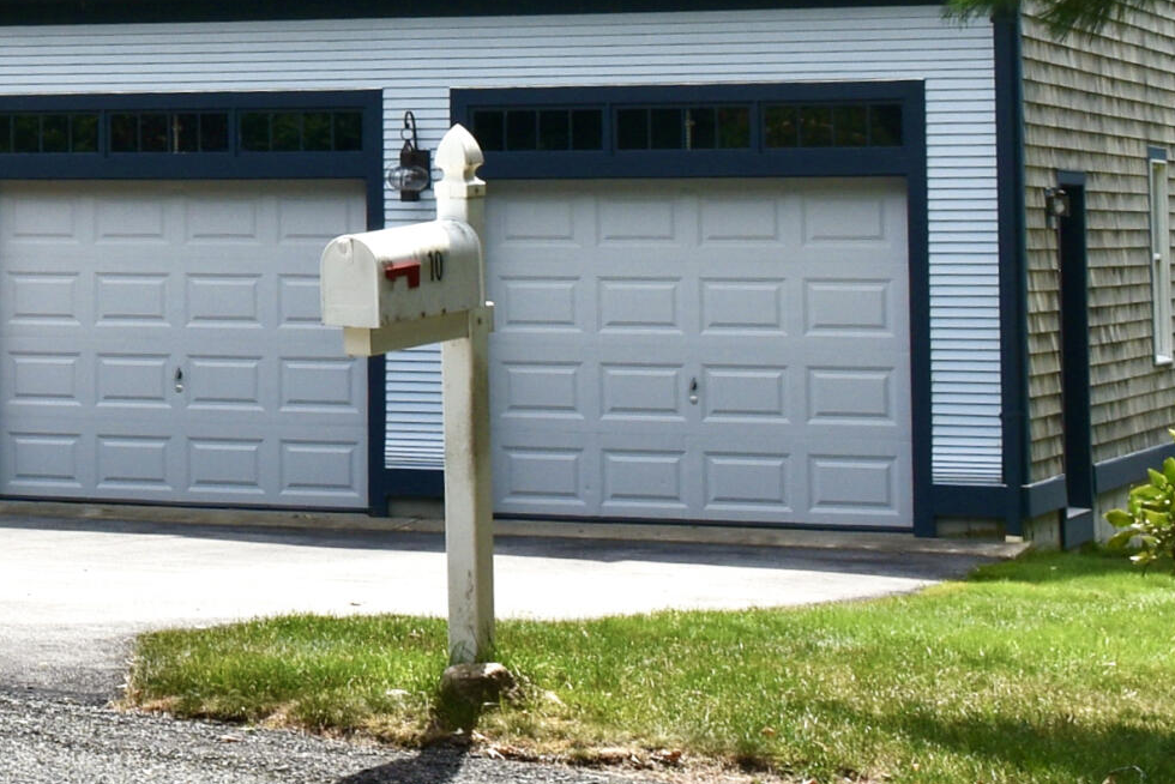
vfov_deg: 13.3
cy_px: -82
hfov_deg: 19.0
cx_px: -246
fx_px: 3297
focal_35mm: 101
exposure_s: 1/250
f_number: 8
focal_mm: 22
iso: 100
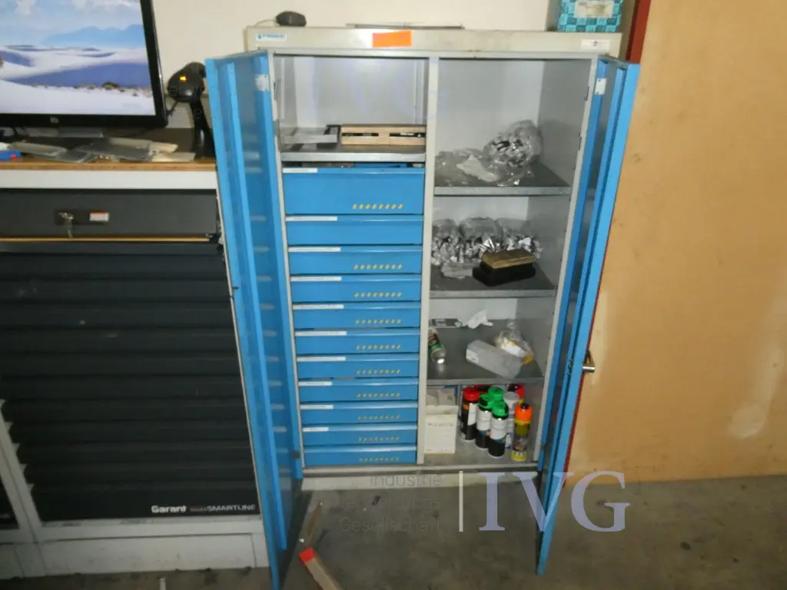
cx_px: 394
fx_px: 546
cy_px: 295
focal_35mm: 24
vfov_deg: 56.8
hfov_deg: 71.6
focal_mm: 4.3
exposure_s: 1/125
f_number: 3.3
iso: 800
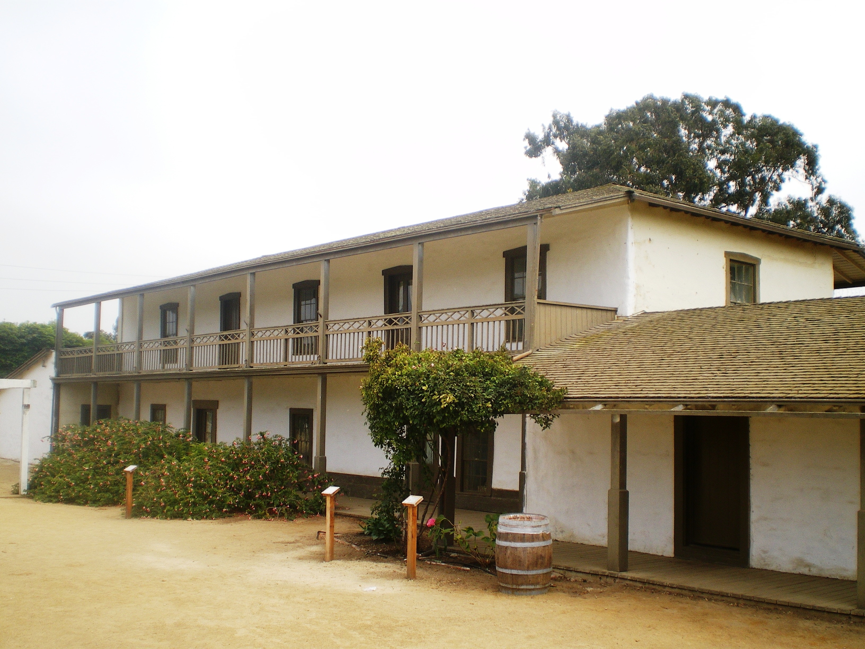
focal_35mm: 42
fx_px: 1050
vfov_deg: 34.3
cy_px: 324
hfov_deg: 44.8
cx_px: 432
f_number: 4.9
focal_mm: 7.4
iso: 50
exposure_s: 1/250
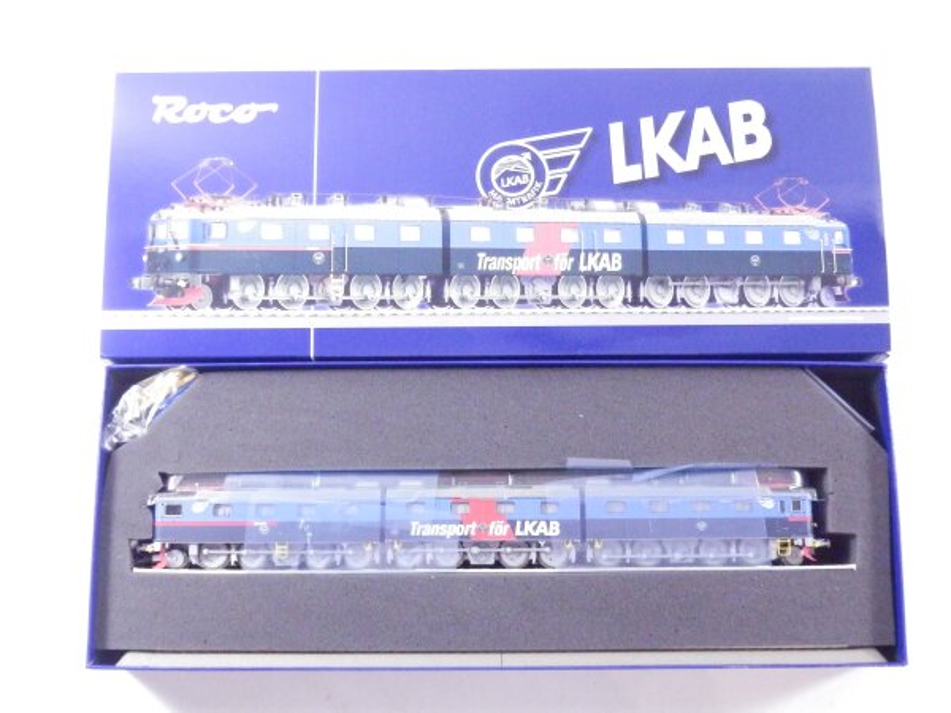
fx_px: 1099
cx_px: 476
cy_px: 356
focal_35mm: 40
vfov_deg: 36.0
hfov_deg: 46.8
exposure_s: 1/160
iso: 2000
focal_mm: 7.3
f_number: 3.7
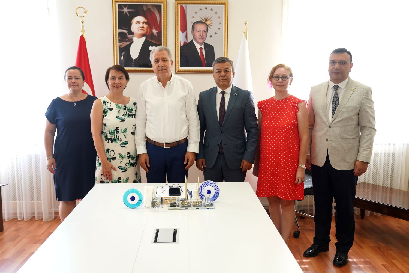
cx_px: 204
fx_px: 386
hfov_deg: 55.8
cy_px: 136
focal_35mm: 34
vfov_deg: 38.9
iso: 1600
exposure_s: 1/200
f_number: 3.5
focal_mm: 34
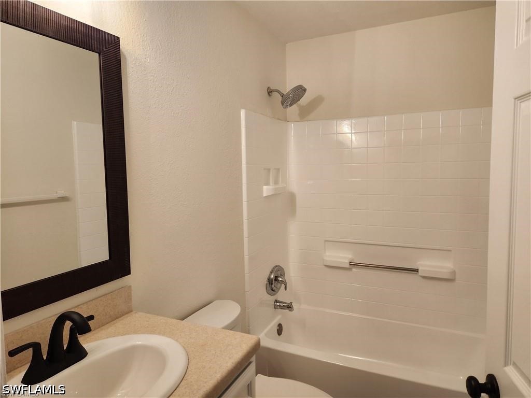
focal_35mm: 23
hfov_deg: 73.9
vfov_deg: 58.9
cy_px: 199
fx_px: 353
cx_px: 266
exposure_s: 1/120
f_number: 1.8
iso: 125
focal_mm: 5.4
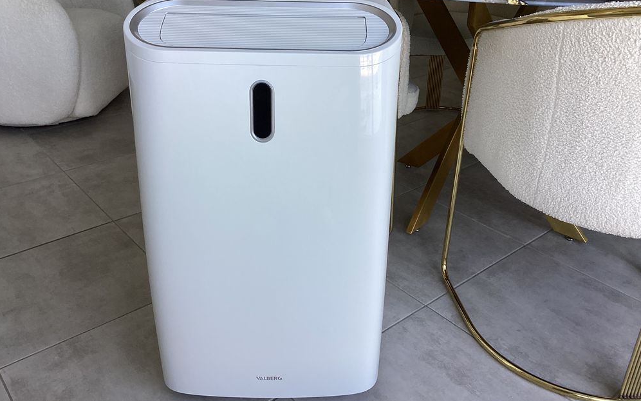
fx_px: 576
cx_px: 320
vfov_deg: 38.2
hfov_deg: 58.2
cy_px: 177
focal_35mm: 33
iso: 50
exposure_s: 1/120
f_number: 2.4
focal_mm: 3.3
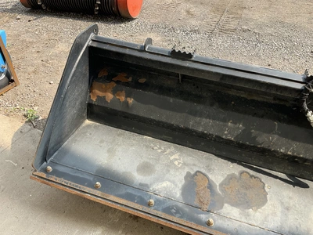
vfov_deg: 48.2
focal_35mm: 29
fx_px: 262
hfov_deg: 61.7
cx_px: 156
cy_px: 118
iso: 25
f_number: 1.8
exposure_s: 1/435
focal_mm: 3
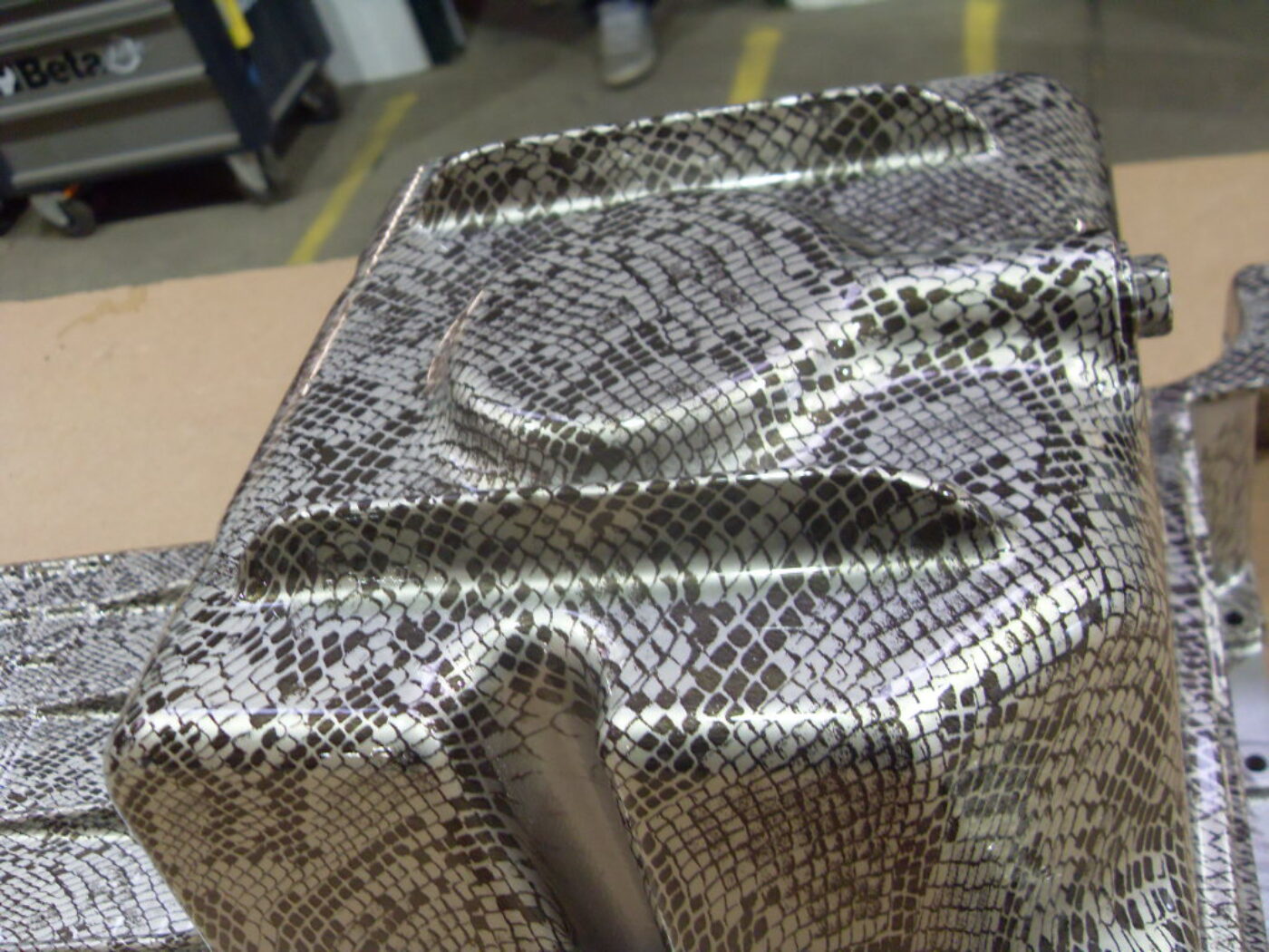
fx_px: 1283
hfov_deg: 52.6
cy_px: 476
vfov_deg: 40.7
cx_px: 634
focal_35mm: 35
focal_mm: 6.3
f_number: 2.8
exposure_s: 1/20
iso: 200
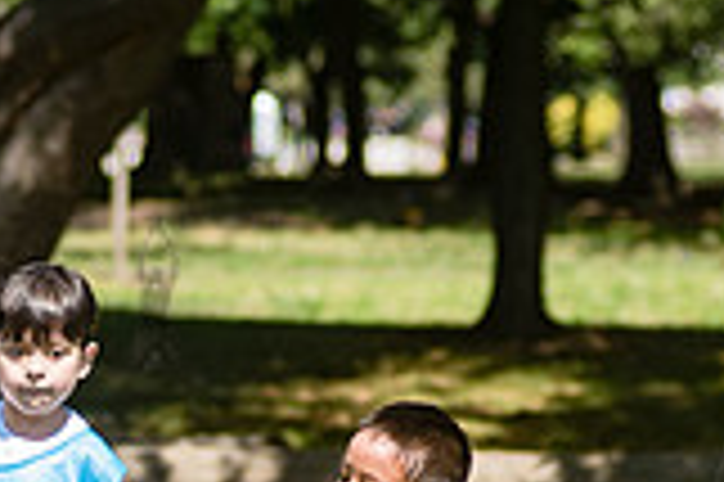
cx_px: 121
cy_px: 967
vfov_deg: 2.2
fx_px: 12777
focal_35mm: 636
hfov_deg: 3.2
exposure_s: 1/1250
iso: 200
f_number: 4
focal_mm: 112
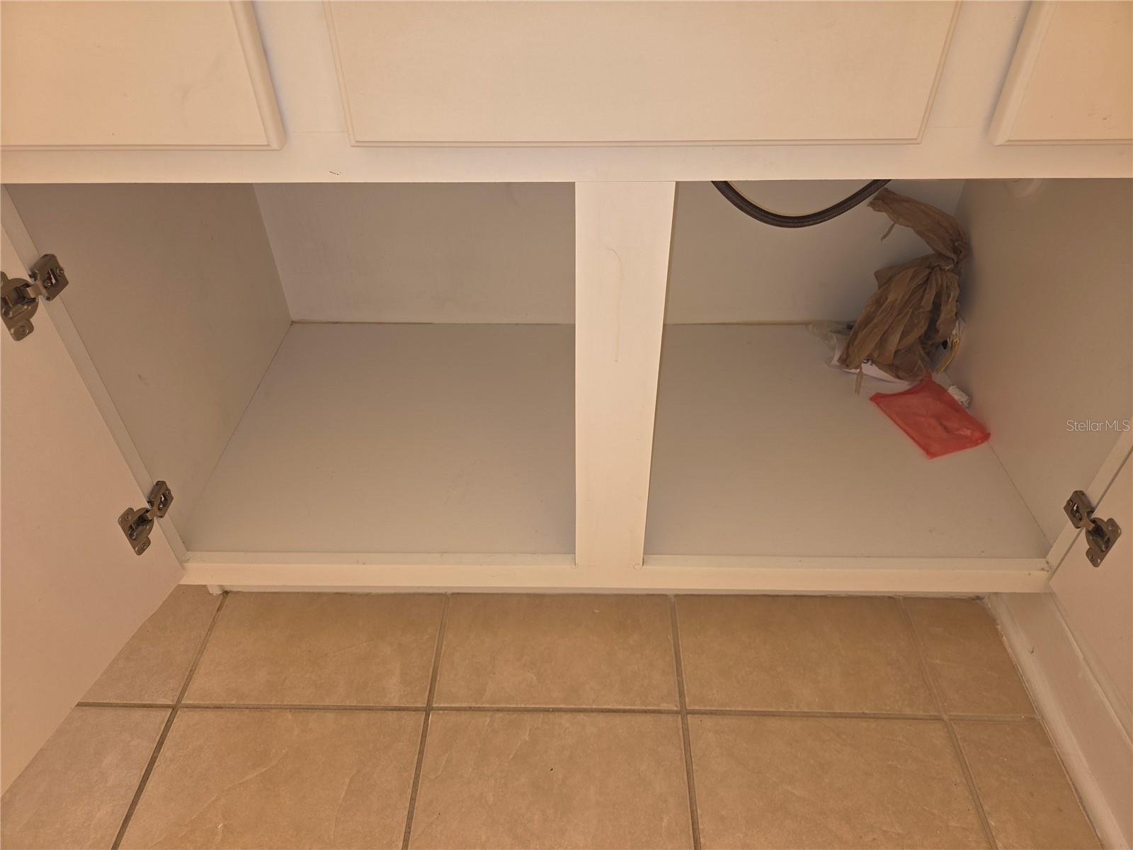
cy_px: 425
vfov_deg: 58.9
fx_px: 753
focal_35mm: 23
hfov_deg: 73.9
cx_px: 566
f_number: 1.8
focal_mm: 5.4
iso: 100
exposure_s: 1/24
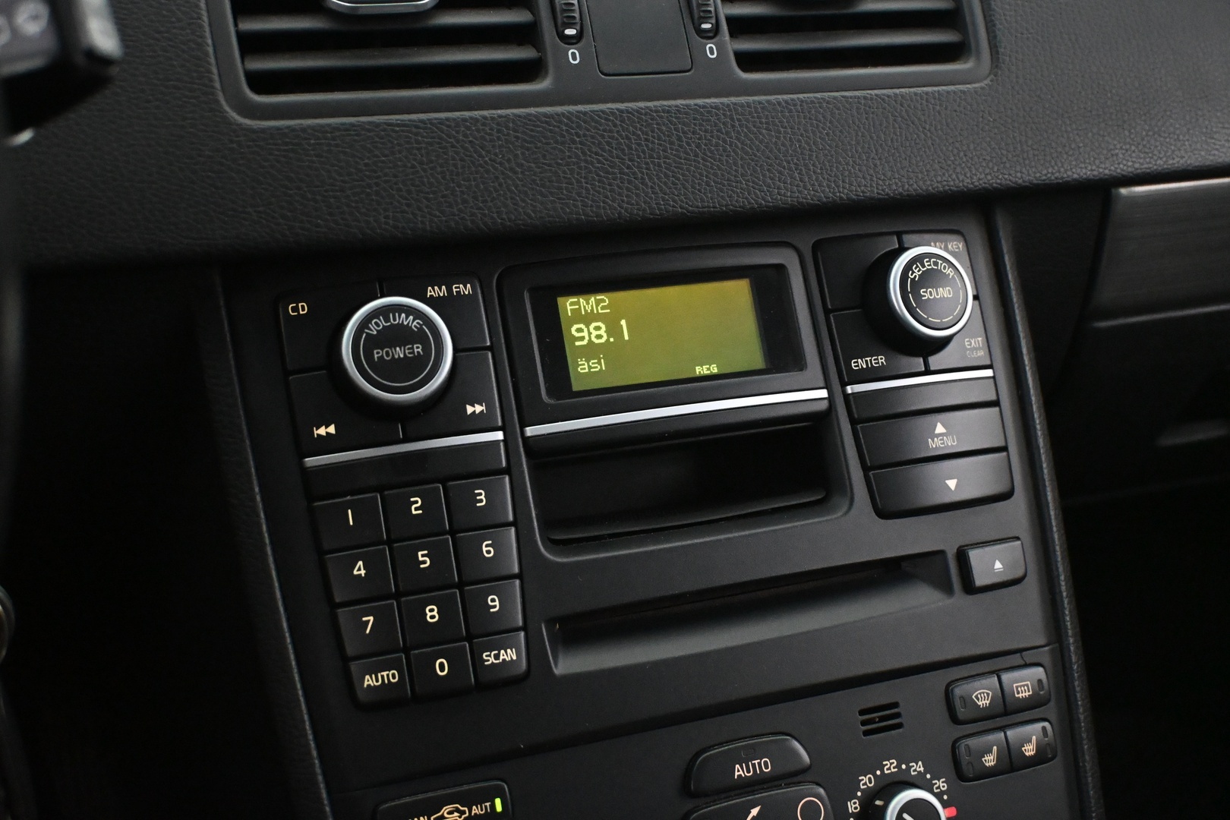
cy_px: 410
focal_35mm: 42
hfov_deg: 46.4
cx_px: 615
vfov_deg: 31.9
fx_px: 1435
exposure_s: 1/60
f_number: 4.5
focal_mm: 28
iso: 8000
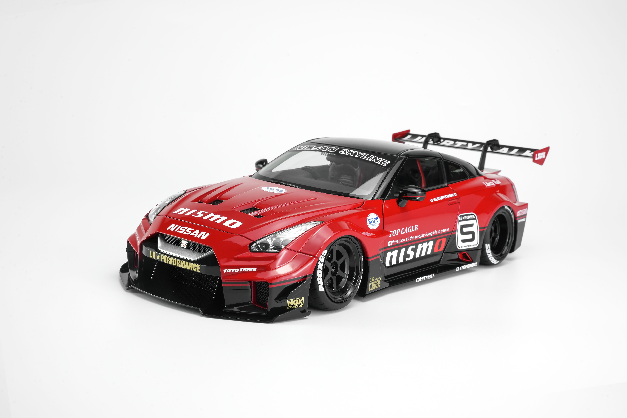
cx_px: 314
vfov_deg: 29.4
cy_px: 209
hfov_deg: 43.0
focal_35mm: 46
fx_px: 796
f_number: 22
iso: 200
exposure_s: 1/10
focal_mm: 45.7
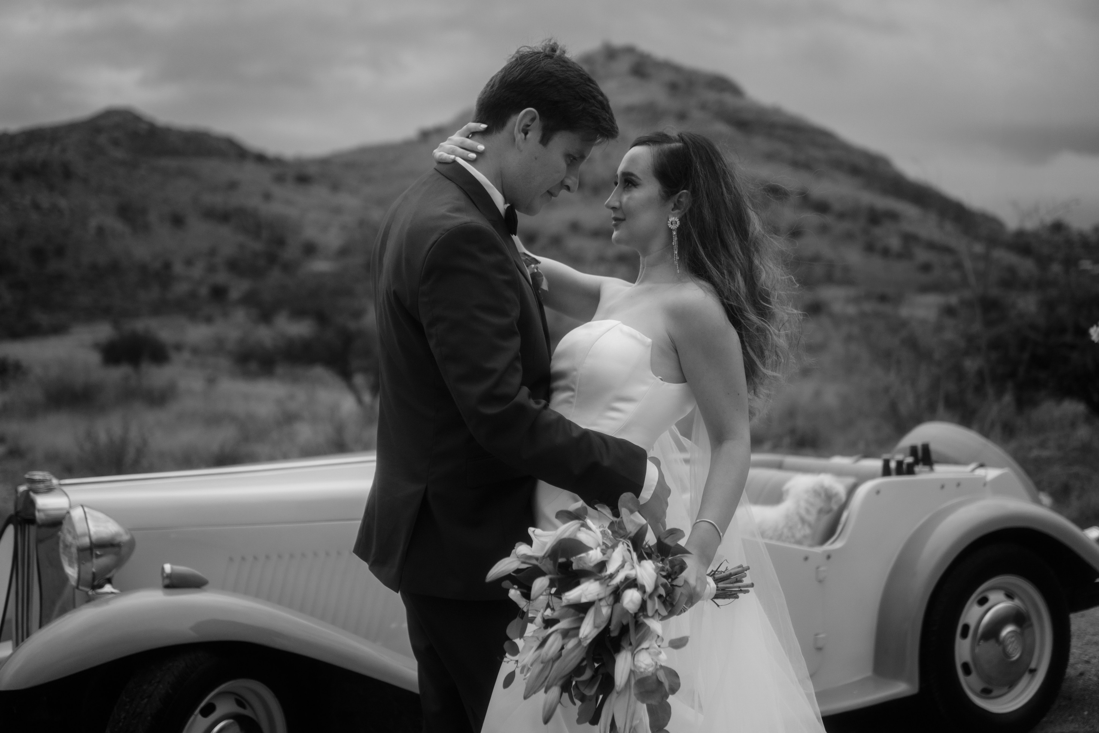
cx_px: 550
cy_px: 366
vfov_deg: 29.9
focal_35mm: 45
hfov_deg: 43.6
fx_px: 1374
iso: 100
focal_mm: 30
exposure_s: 1/640
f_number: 1.4
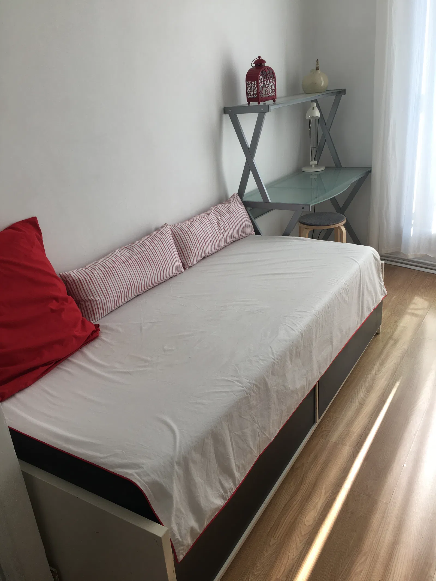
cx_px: 218
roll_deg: +4.5
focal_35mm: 29
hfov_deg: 48.2
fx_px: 487
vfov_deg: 61.7
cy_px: 290
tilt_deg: -21.9
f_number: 2.2
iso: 25
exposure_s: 1/151
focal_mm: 4.15
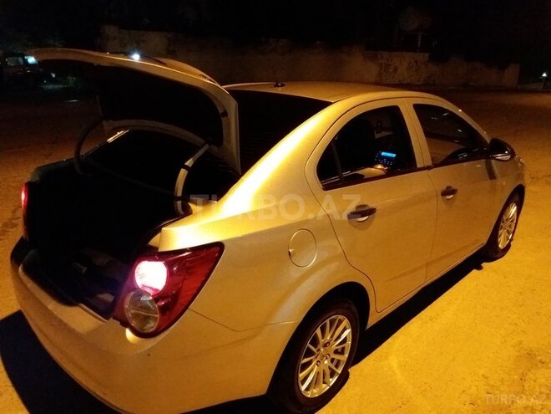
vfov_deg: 49.7
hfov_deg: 63.4
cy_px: 207
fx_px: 446
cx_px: 276
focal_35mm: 28
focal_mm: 3.7
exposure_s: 1/17
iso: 1250
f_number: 1.9
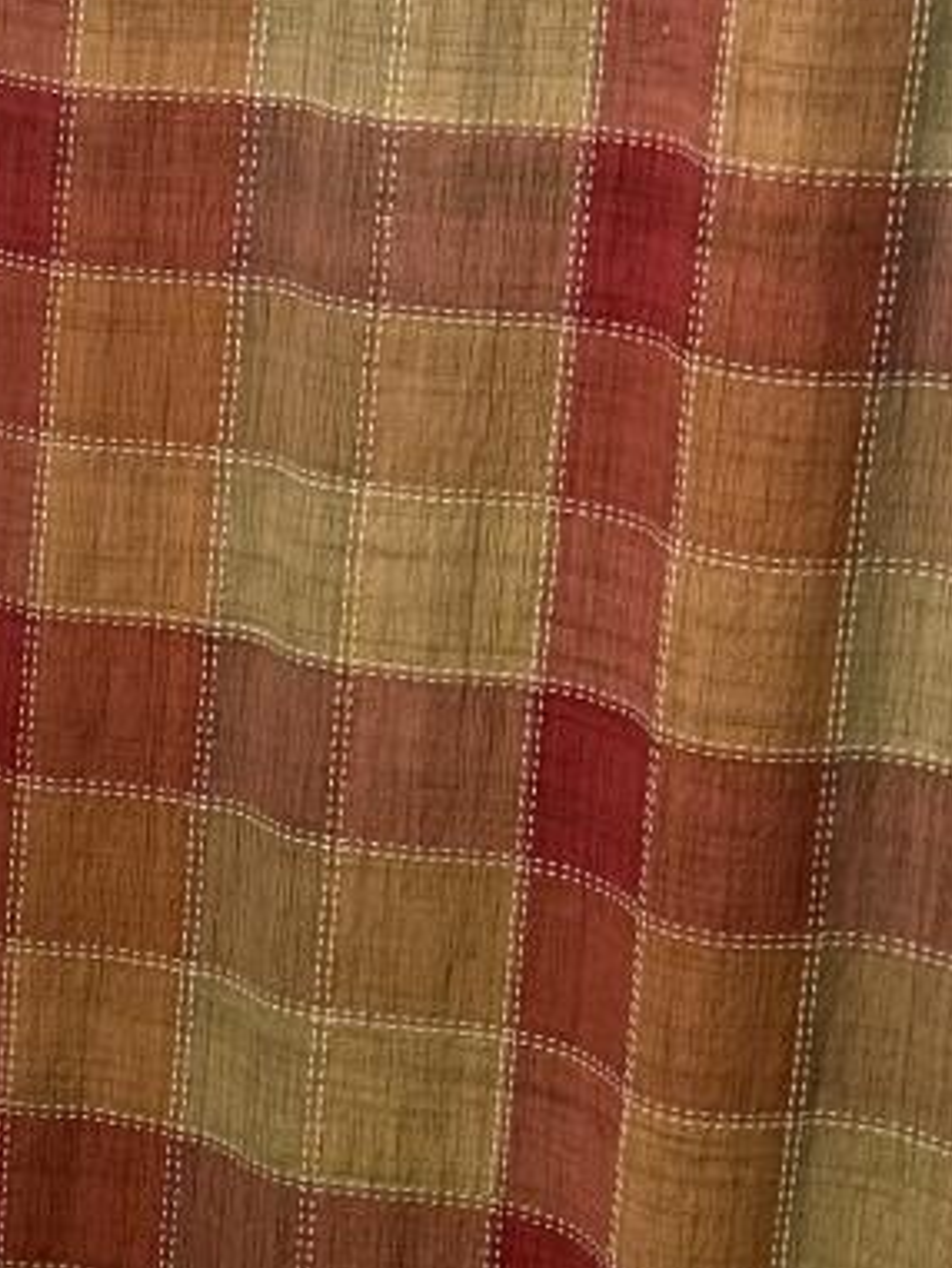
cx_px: -1012
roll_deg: +0.3
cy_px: 310
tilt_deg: -11.6
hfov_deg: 10.7
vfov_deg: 15.6
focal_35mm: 126
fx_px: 4618
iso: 160
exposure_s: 1/60
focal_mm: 6.76
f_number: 1.78
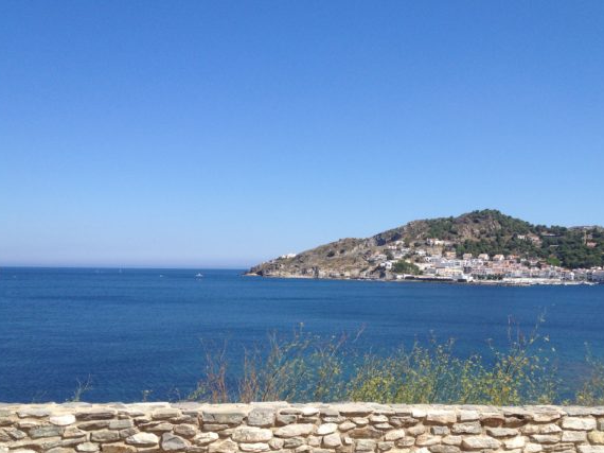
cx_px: 344
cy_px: 262
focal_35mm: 43
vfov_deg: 33.5
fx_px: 750
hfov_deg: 43.8
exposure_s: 1/2045
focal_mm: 4.28
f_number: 2.4
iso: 50
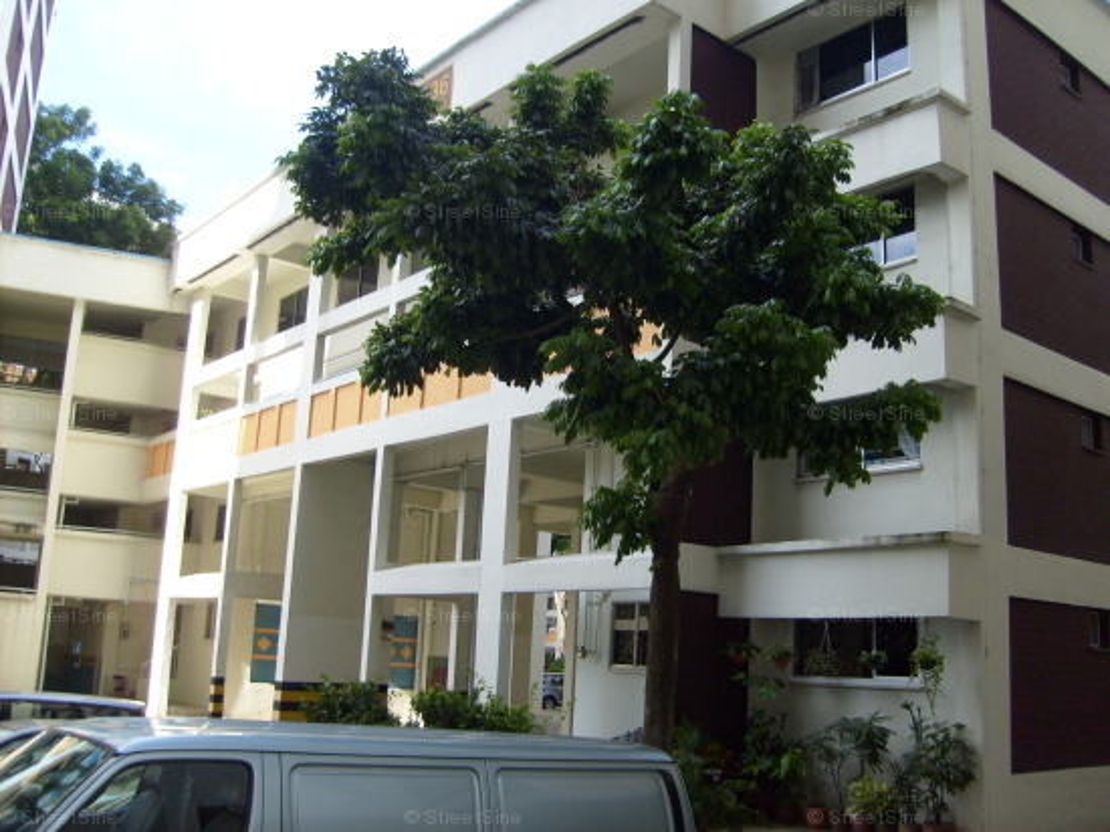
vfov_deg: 40.7
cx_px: 555
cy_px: 416
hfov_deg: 52.6
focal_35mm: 35
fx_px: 1122
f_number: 7.1
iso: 80
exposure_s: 1/60
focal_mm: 5.8
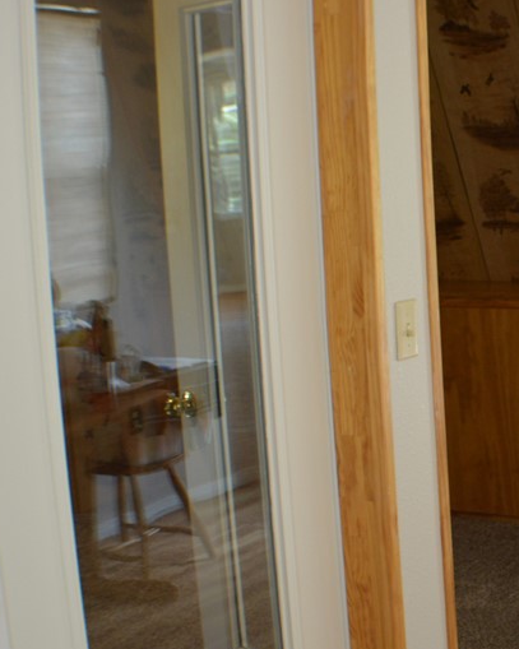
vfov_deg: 17.8
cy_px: 415
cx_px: 549
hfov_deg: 14.0
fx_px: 2074
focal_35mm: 108
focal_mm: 36
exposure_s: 1/60
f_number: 5
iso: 800
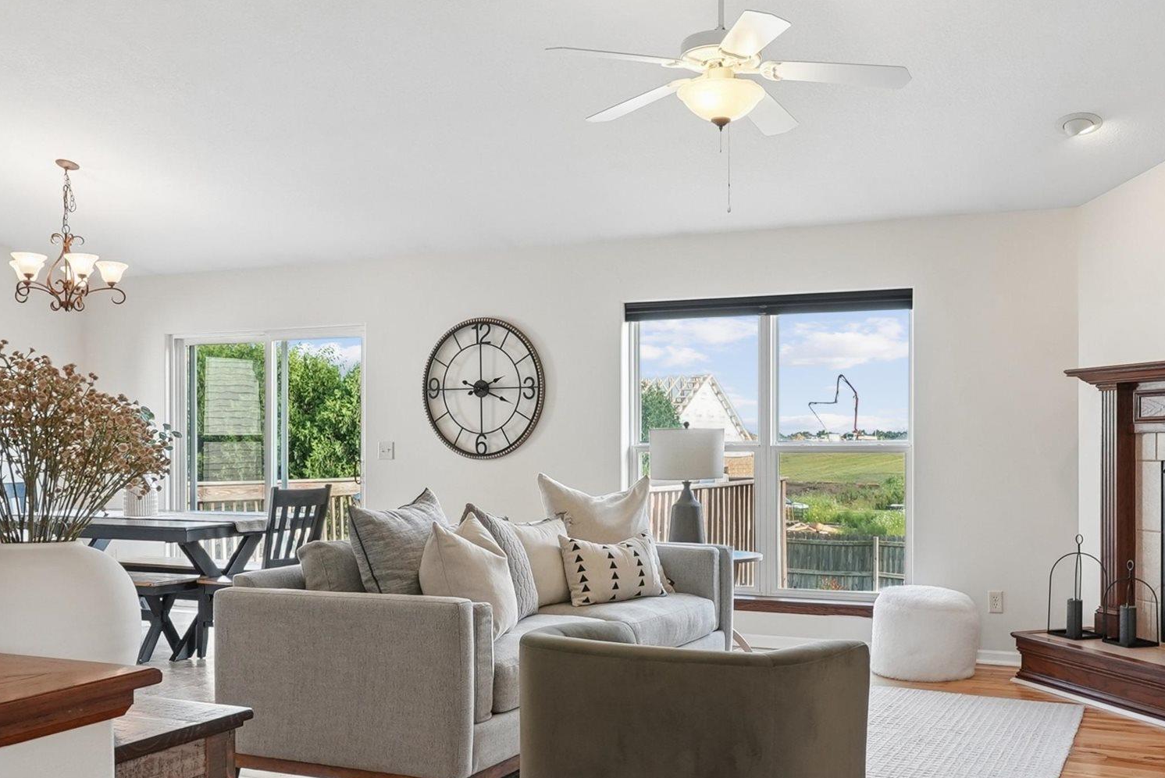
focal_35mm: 35
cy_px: 447
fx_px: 1133
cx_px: 696
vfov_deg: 37.8
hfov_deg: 54.1
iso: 400
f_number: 9
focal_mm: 17
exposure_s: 1/25
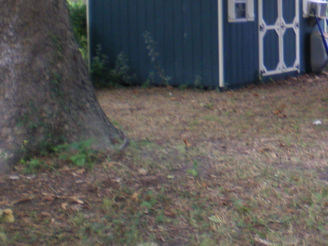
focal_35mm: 90
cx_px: 330
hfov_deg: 21.0
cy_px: 41
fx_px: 853
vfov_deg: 16.3
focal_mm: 6.3
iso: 64
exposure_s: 1/30
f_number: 3.1
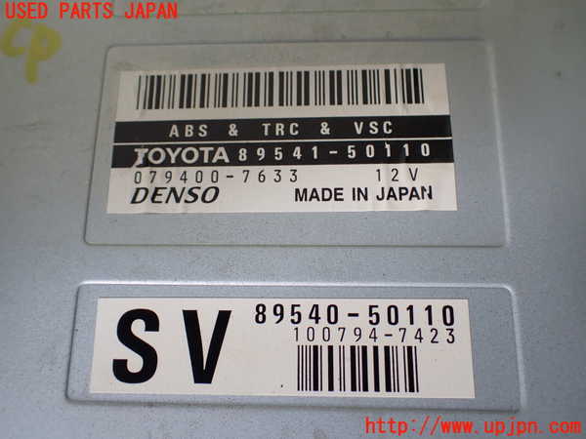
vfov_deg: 46.8
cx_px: 293
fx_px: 508
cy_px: 220
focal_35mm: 30
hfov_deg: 60.0
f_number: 2.3
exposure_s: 1/125
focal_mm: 5.4
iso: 160
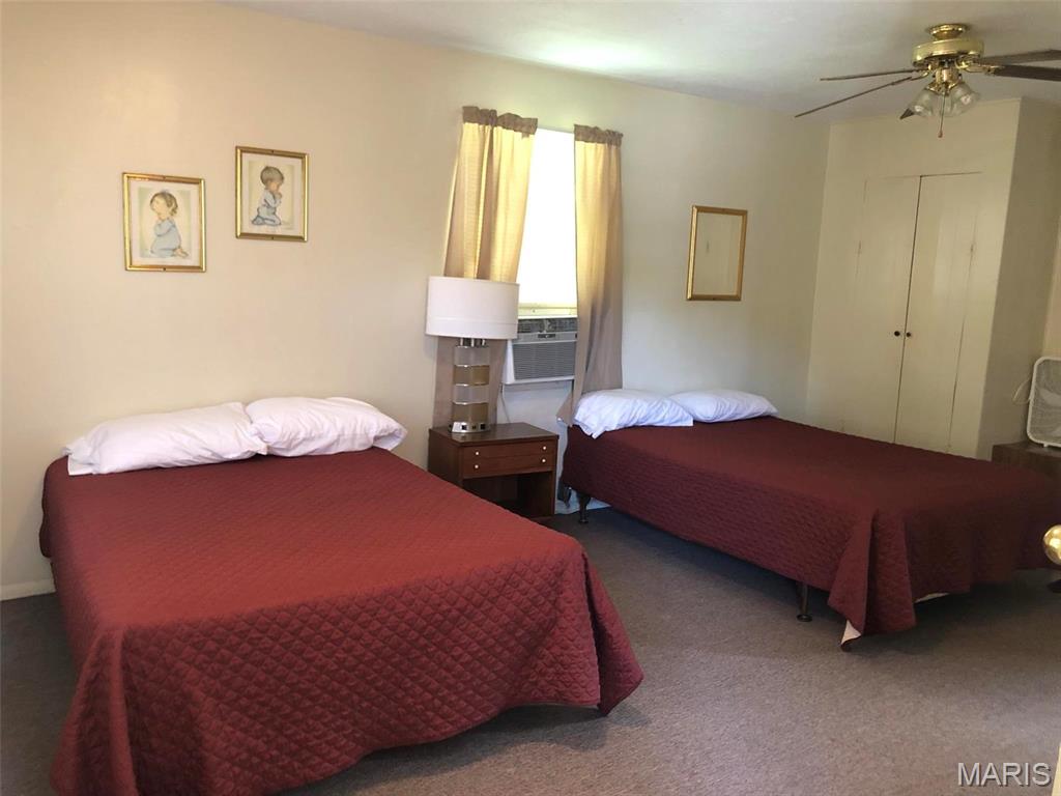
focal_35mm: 28
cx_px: 530
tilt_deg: -8.3
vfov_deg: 49.7
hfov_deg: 63.4
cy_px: 398
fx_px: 858
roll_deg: -2.6
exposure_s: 1/9
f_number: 1.8
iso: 100
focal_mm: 4
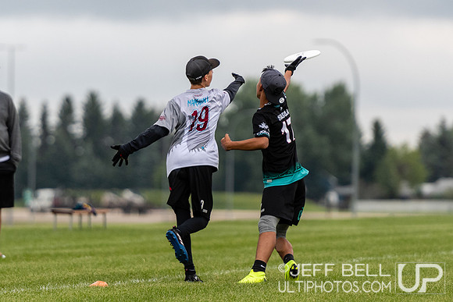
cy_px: 133
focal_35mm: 494
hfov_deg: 4.2
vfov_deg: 2.8
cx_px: 226
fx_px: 6214
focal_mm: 200
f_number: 2.8
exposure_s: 1/2000
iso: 560
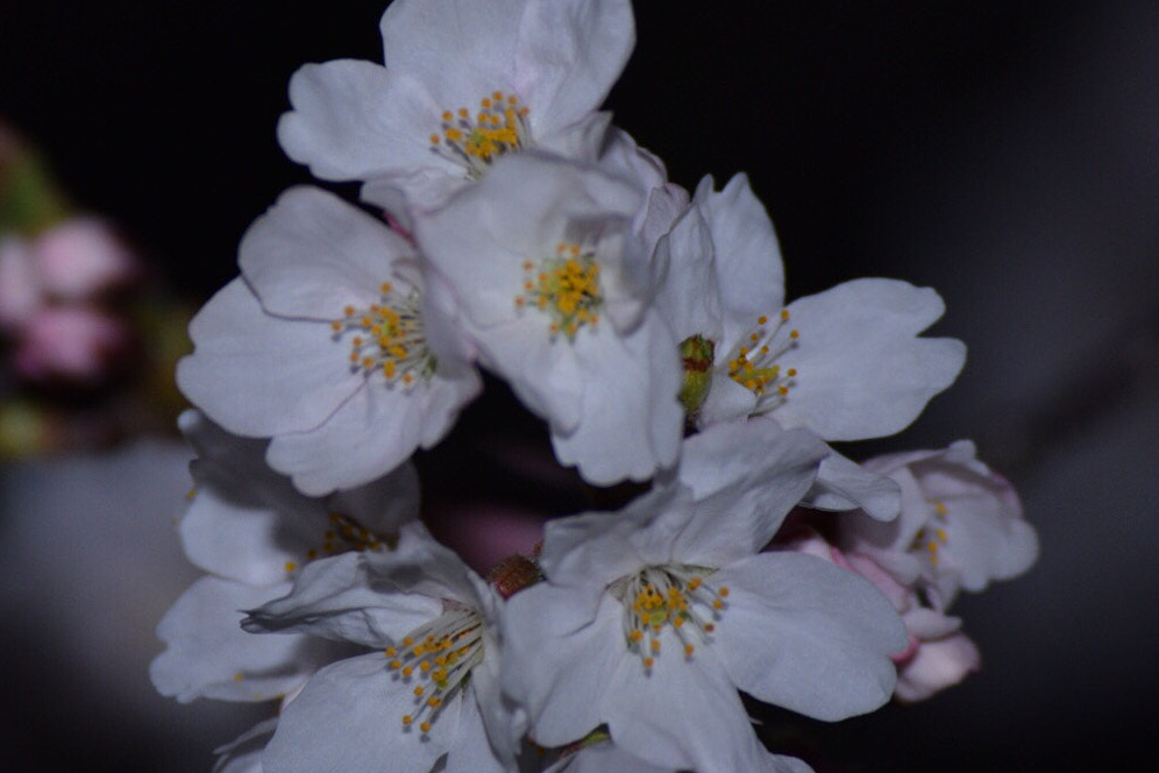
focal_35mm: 482
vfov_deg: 2.9
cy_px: 374
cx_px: 375
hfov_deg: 4.3
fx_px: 15517
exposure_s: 1/15
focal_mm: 200
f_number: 5.6
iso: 400
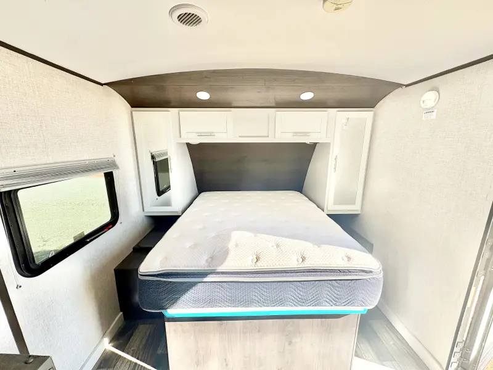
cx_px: 246
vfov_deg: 85.7
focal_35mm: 14
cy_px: 185
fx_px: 199
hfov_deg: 102.1
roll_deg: -1.2
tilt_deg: -13.2
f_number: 2.2
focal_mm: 2.22
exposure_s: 1/316
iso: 64
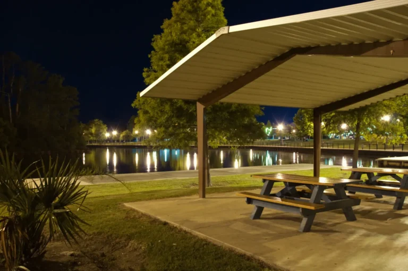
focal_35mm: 32
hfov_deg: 59.6
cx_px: 204
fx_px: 357
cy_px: 136
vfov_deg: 41.6
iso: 200
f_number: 8
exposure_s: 15
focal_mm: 21
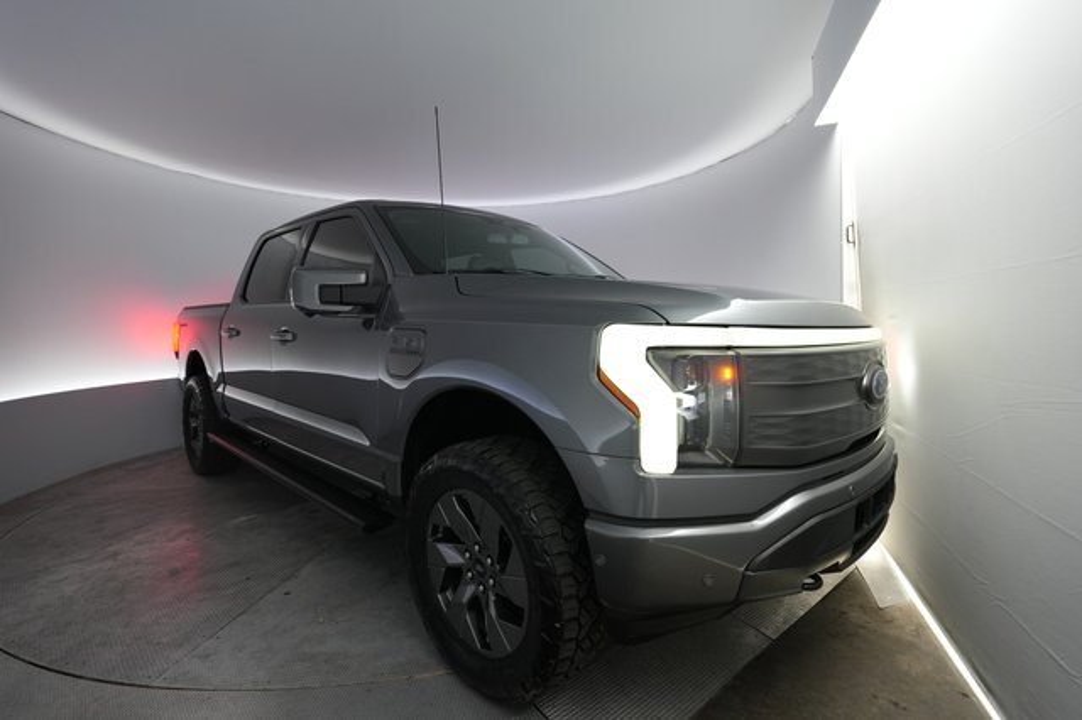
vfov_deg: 70.4
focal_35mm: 17
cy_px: 360
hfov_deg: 93.3
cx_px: 541
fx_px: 511
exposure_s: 1/160
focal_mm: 17
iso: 1600
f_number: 3.5
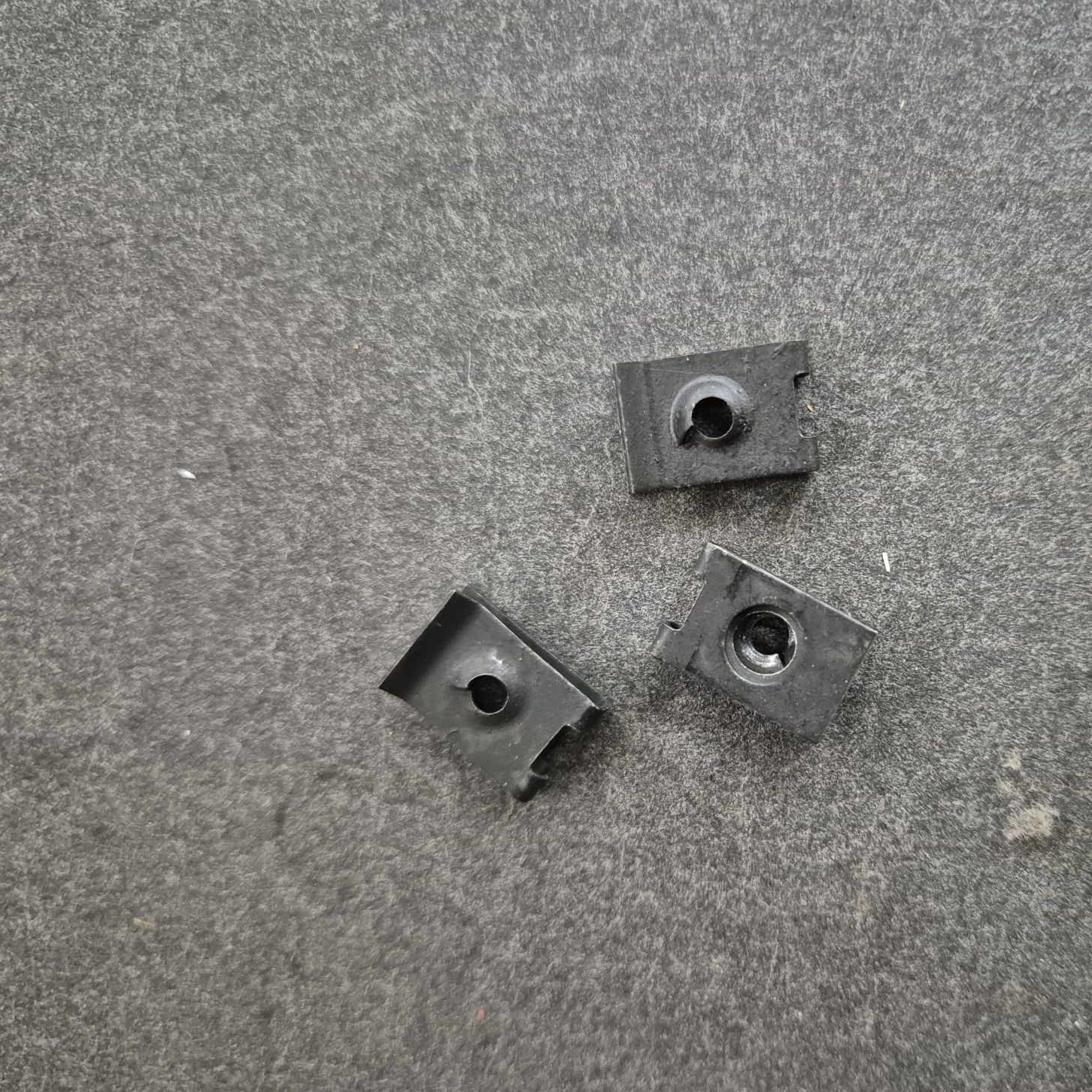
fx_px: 999
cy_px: 560
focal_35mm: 28
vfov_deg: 57.3
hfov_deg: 55.9
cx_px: 739
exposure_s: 1/100
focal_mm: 5.4
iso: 2500
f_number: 1.8
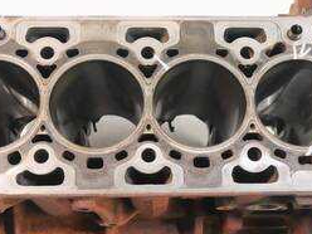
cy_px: 140
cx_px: 169
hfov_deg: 33.2
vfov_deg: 25.2
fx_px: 523
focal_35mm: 58
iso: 500
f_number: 3.7
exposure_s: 1/60
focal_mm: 15
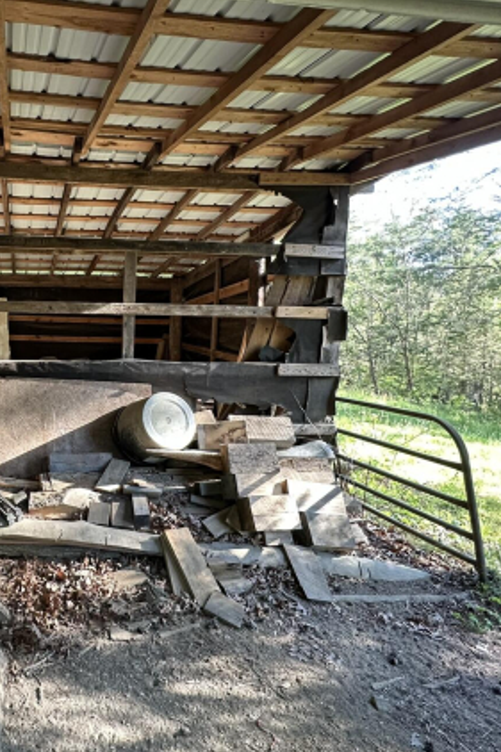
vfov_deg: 76.0
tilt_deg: -4.1
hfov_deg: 49.7
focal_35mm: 23
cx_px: 62
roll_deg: -1.7
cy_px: 353
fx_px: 480
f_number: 2.2
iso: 200
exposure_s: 1/99
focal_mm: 2.22
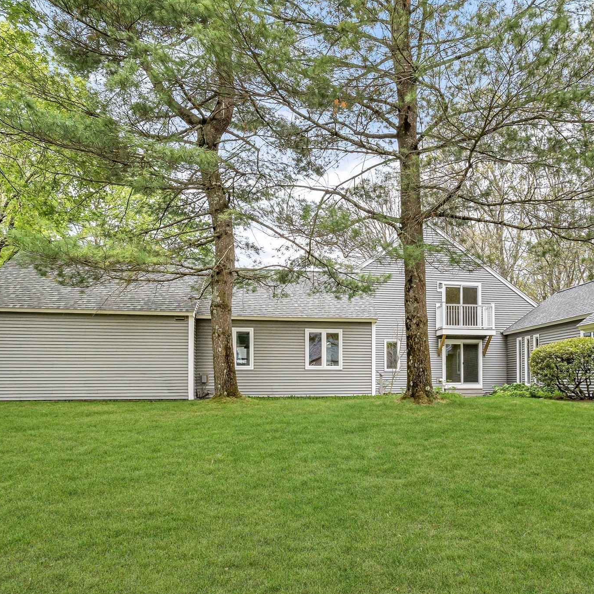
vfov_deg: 67.3
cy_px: 297
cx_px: 379
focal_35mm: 23
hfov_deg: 66.0
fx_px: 447
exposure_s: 1/160
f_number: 8
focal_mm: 18
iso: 500
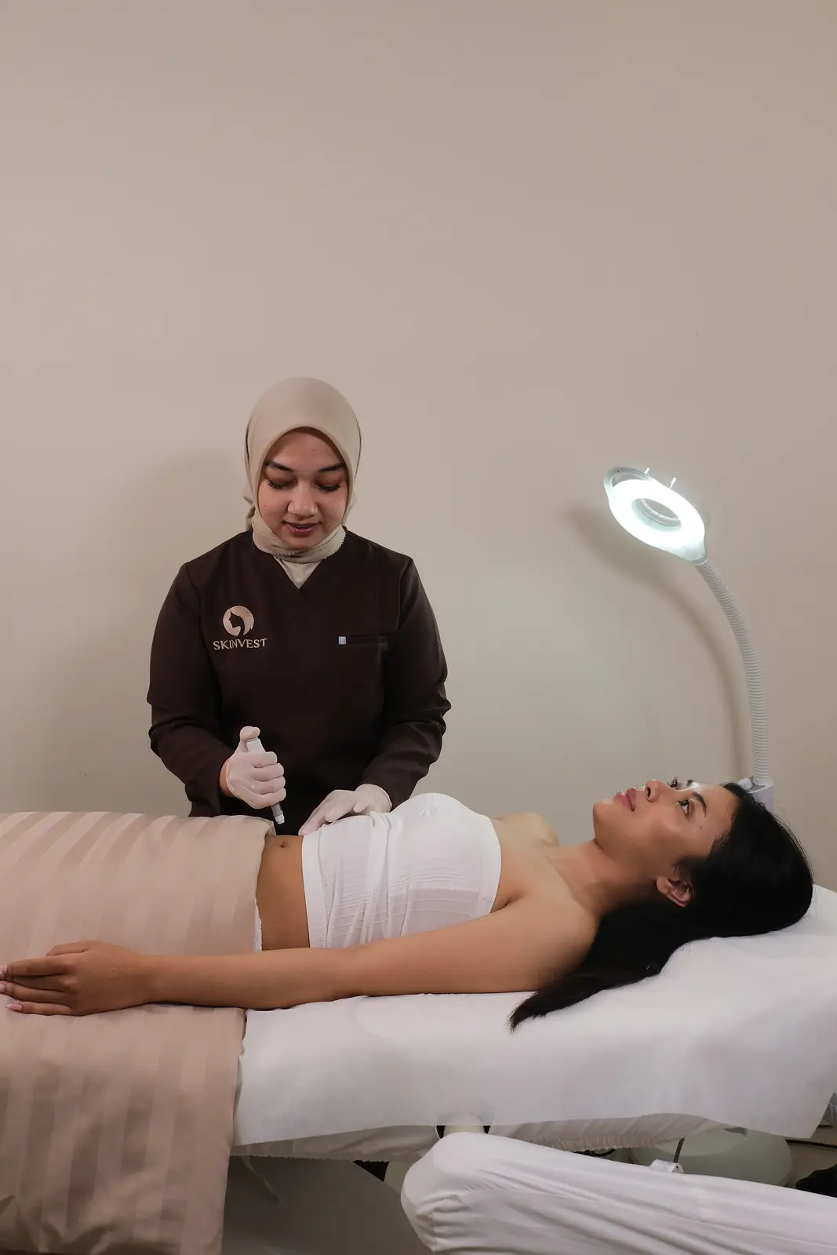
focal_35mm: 32
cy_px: 628
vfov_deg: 58.7
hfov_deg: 41.1
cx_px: 418
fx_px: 1116
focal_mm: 21.6
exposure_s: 1/125
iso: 1250
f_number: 6.4
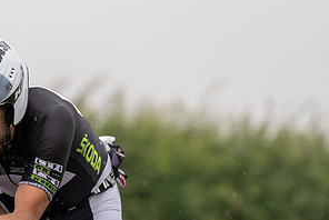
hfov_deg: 5.6
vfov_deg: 3.7
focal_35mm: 368
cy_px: 203
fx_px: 3366
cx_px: 12
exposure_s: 1/1000
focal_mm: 188
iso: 100
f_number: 4
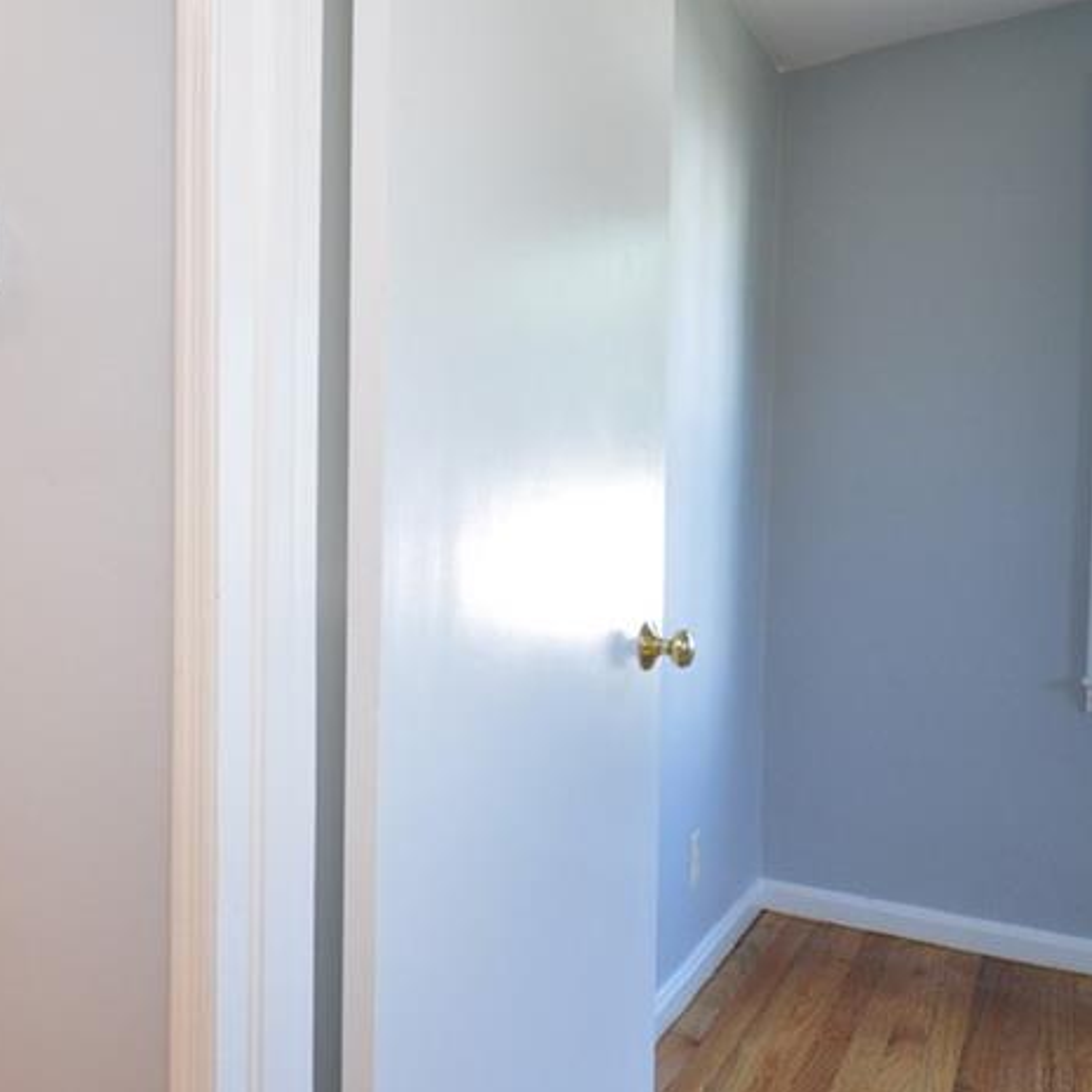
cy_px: 551
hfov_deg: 50.5
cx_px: 99
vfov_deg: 57.3
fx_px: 999
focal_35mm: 28
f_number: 4
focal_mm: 10
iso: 640
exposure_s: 1/50
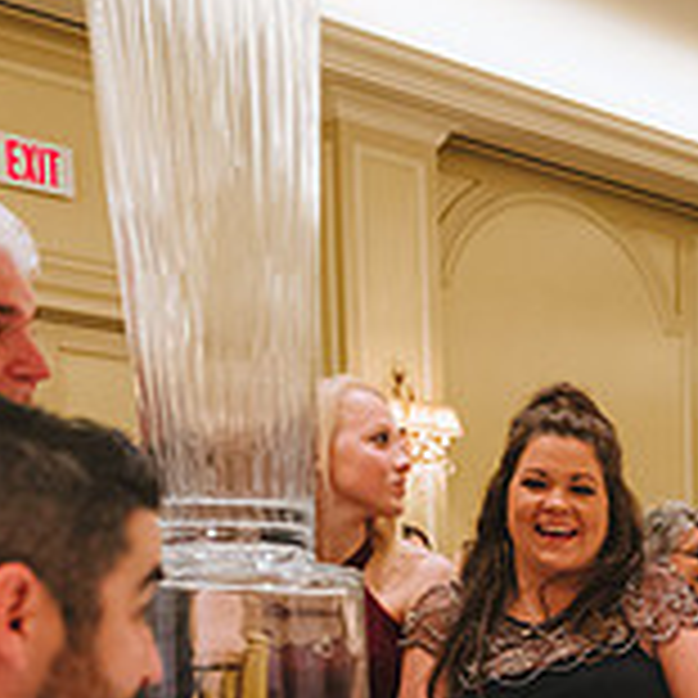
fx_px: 1779
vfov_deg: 20.6
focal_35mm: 78
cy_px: 858
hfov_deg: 18.5
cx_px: 1162
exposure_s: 1/160
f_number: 3.5
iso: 2500
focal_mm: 24
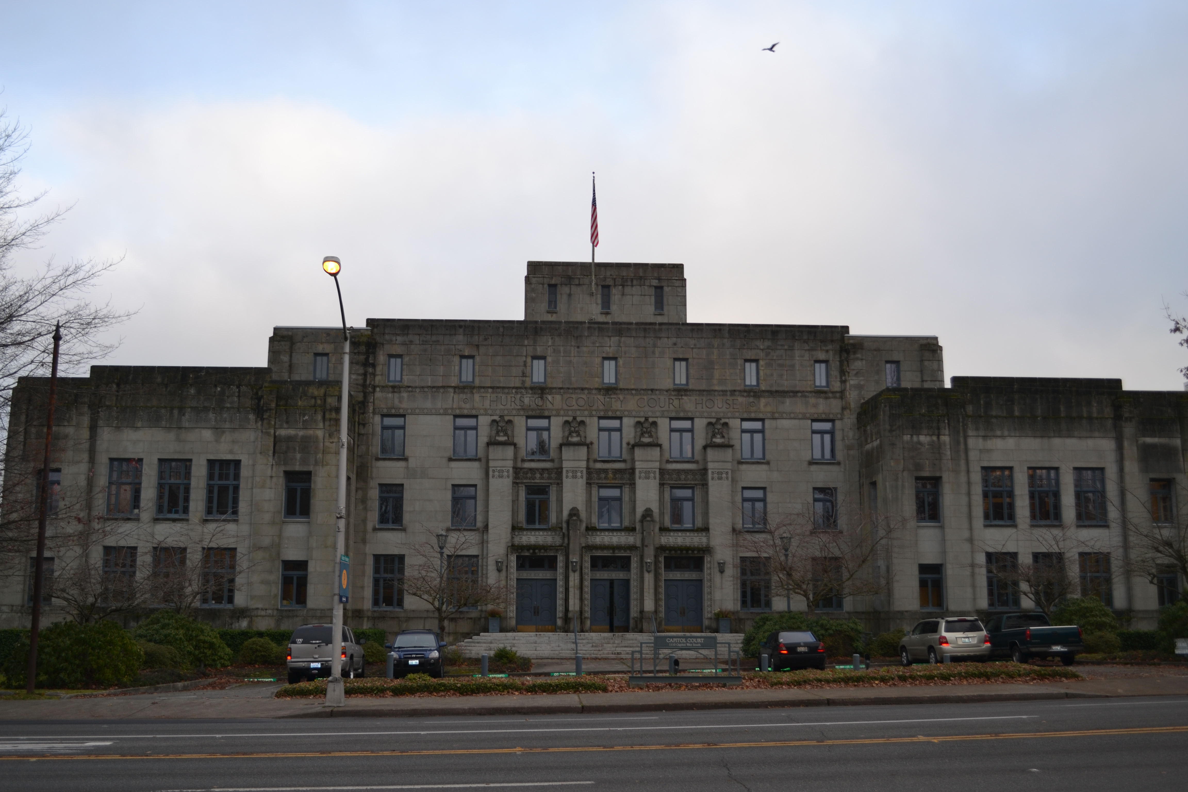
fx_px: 1188
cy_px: 396
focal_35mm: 36
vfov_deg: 36.9
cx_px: 594
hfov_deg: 53.1
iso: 100
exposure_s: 1/160
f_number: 4
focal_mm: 24
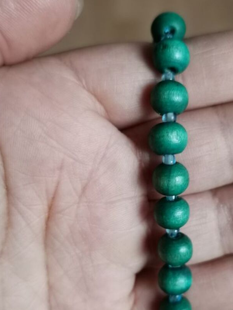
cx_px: 157
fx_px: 431
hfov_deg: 30.0
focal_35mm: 48
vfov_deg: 39.3
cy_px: 201
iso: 250
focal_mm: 5.58
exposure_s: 1/50
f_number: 1.8
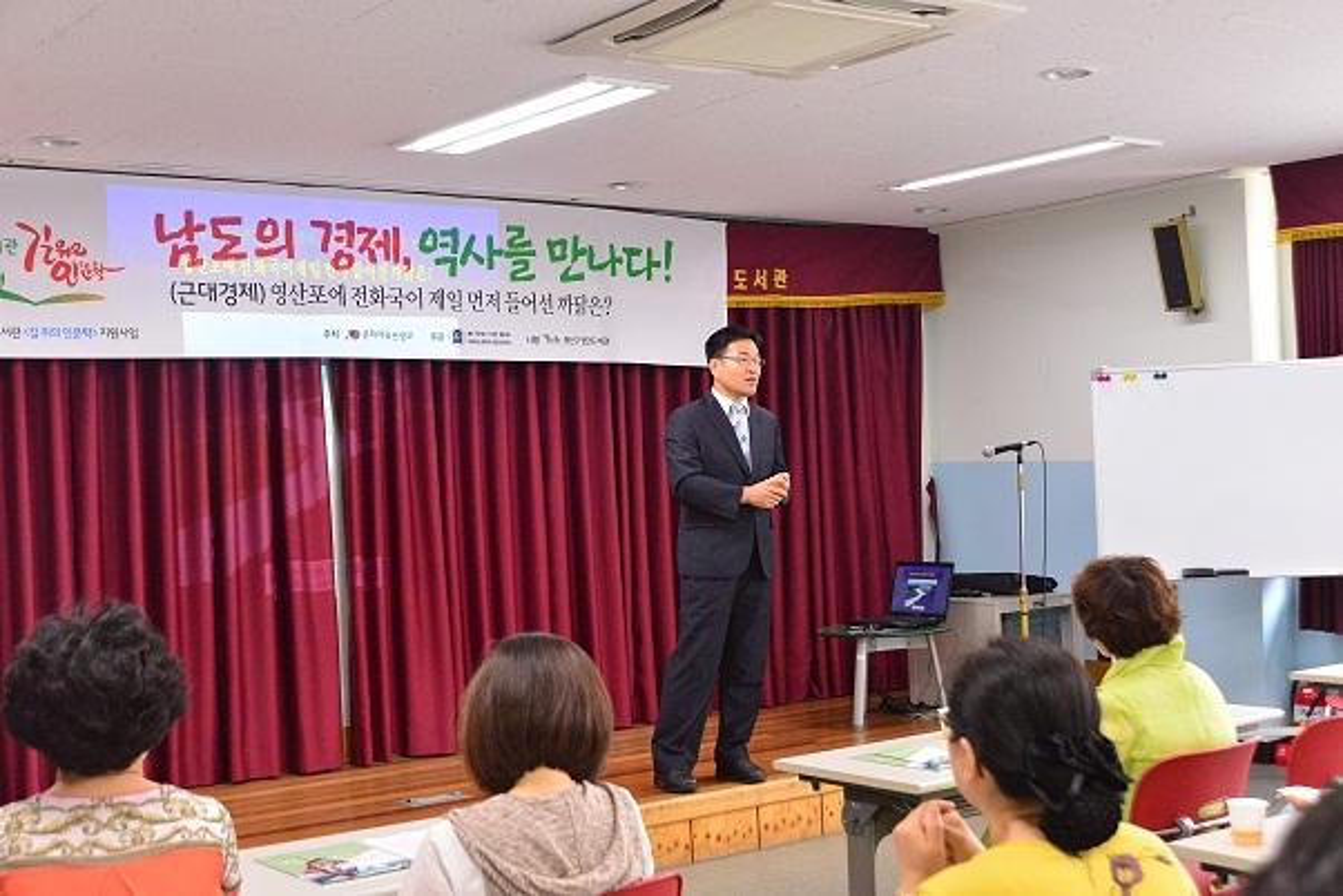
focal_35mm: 45
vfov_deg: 29.9
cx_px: 672
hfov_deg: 43.6
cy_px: 448
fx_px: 1679
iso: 6400
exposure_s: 1/250
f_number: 6.3
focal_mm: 45
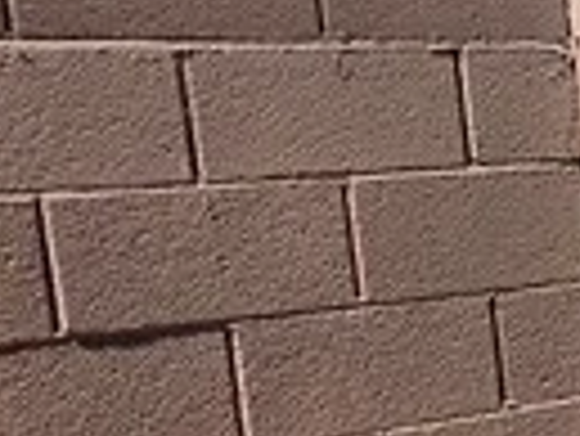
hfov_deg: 12.8
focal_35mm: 103
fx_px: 1727
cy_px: 445
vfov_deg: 14.2
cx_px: 1520
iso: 32
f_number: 1.9
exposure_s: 1/2000
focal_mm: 2.2
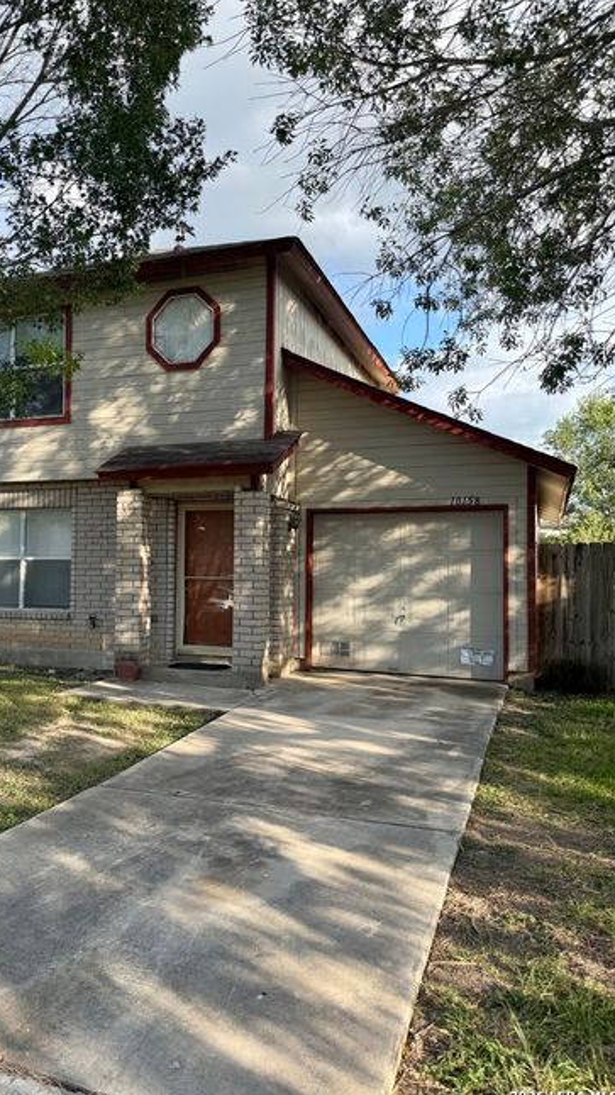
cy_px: 540
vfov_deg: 69.9
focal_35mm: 27
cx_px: 197
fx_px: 783
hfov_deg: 42.2
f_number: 1.78
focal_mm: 6.76
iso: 80
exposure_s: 1/1156
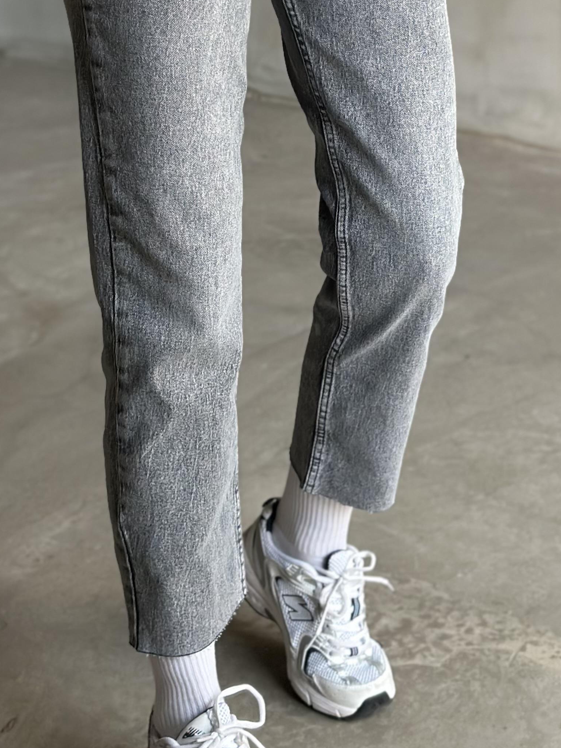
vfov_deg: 20.6
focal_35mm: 95
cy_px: 242
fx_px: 2053
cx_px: 254
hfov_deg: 15.6
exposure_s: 1/60
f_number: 1.78
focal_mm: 6.86
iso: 250
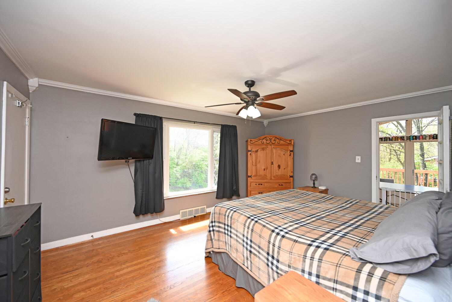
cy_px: 151
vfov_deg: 81.2
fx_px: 176
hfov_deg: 104.3
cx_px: 226
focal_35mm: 14
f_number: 4.5
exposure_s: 1/80
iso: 200
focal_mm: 14
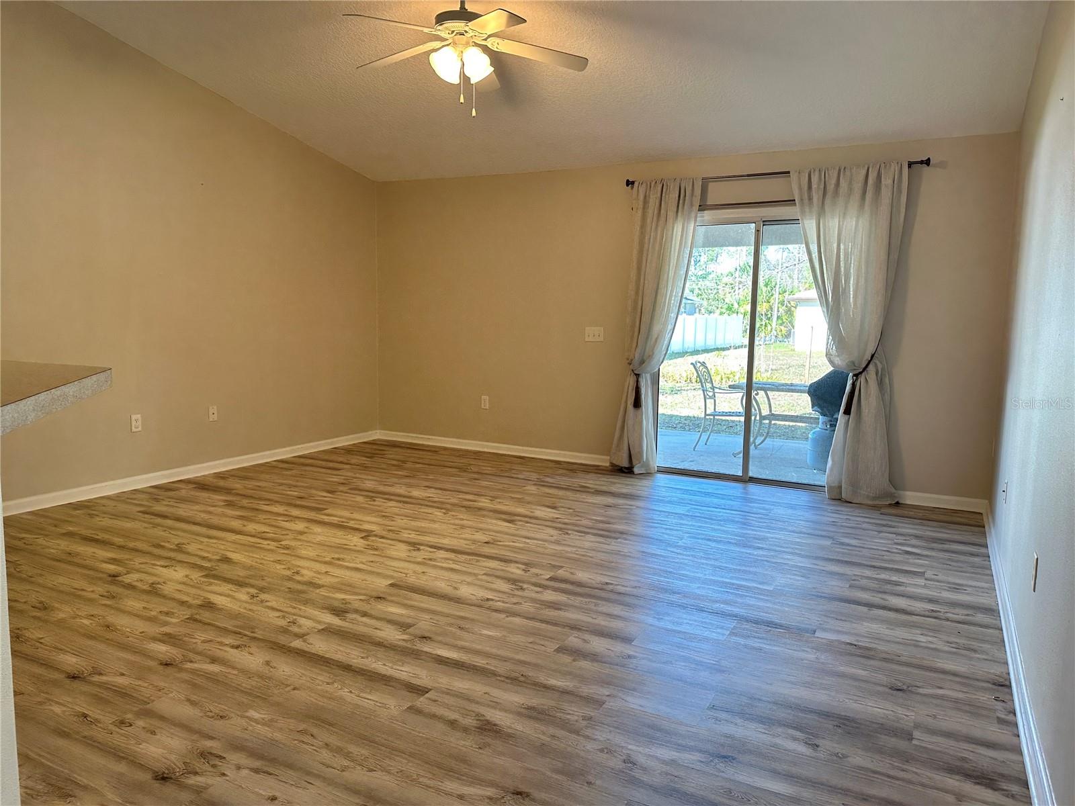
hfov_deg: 71.6
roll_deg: -1.1
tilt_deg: -6.0
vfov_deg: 56.8
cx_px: 538
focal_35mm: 24
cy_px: 403
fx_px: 745
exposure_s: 1/120
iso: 125
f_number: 1.78
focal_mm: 6.86
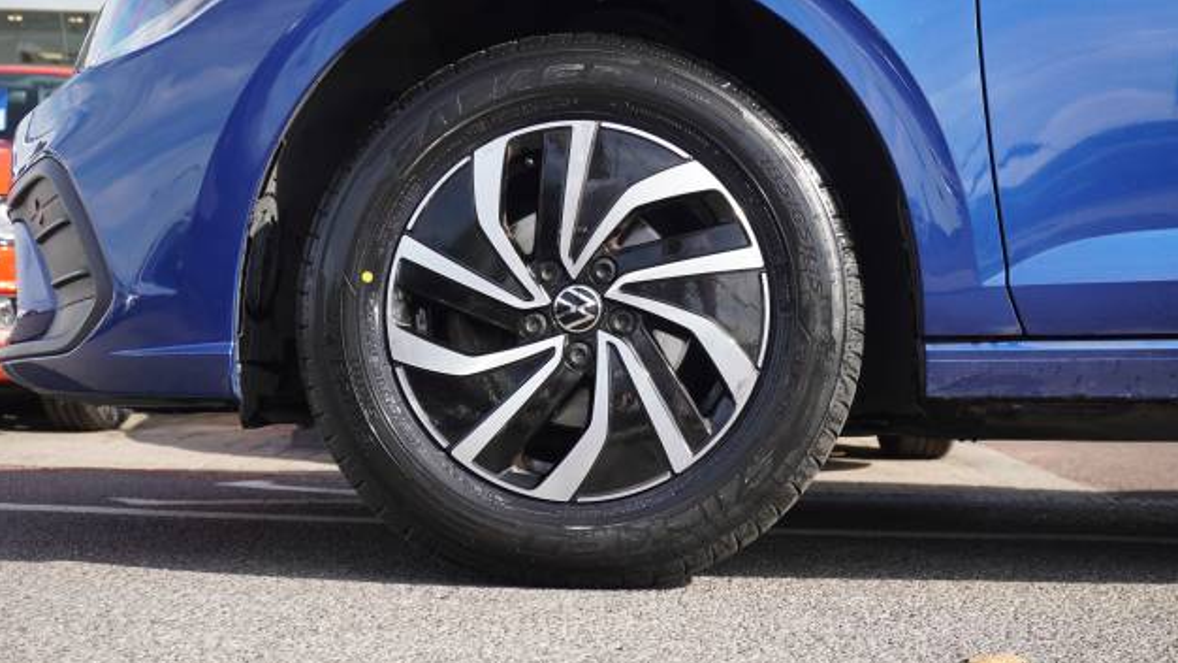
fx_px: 1453
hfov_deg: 44.1
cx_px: 595
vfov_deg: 25.6
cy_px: 279
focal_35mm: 47
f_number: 5.6
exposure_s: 1/200
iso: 160
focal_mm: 29
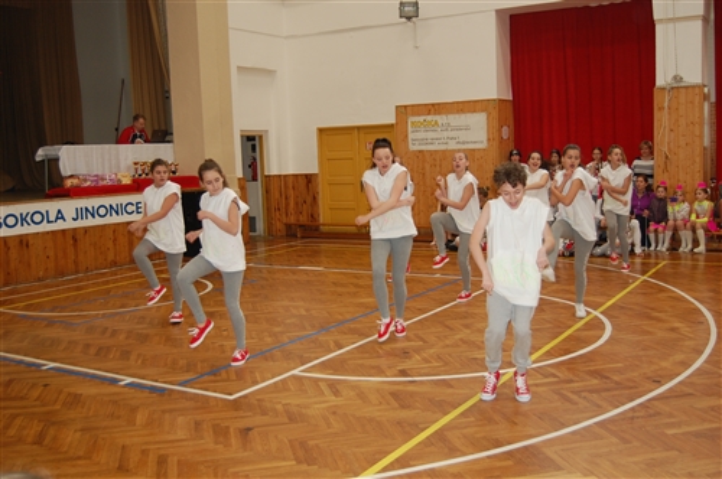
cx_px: 361
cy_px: 240
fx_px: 781
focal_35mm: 39
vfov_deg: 34.1
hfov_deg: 49.6
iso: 400
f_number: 4
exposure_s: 1/60
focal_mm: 26
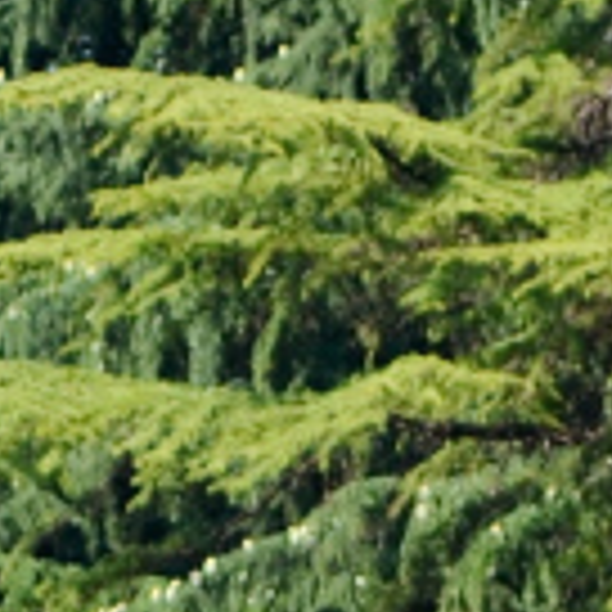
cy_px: 1456
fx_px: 13362
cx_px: 54
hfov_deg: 2.6
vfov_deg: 2.6
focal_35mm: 668
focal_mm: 55
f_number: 5.6
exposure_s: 1/1000
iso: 400
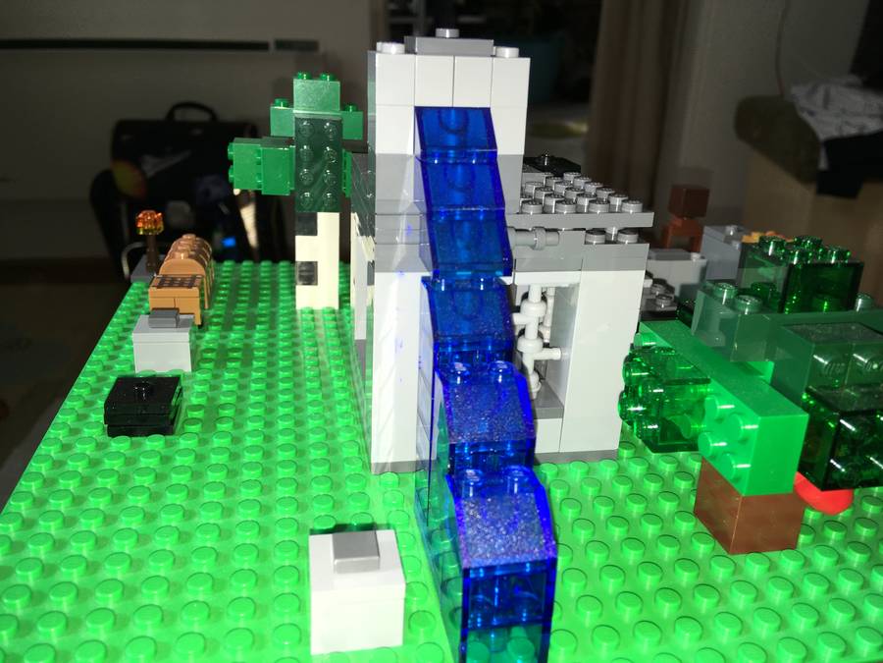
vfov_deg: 48.2
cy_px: 332
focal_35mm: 29
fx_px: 740
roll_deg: -0.9
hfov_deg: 61.7
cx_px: 442
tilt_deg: -27.3
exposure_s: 1/71
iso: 25
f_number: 2.2
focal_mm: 4.15
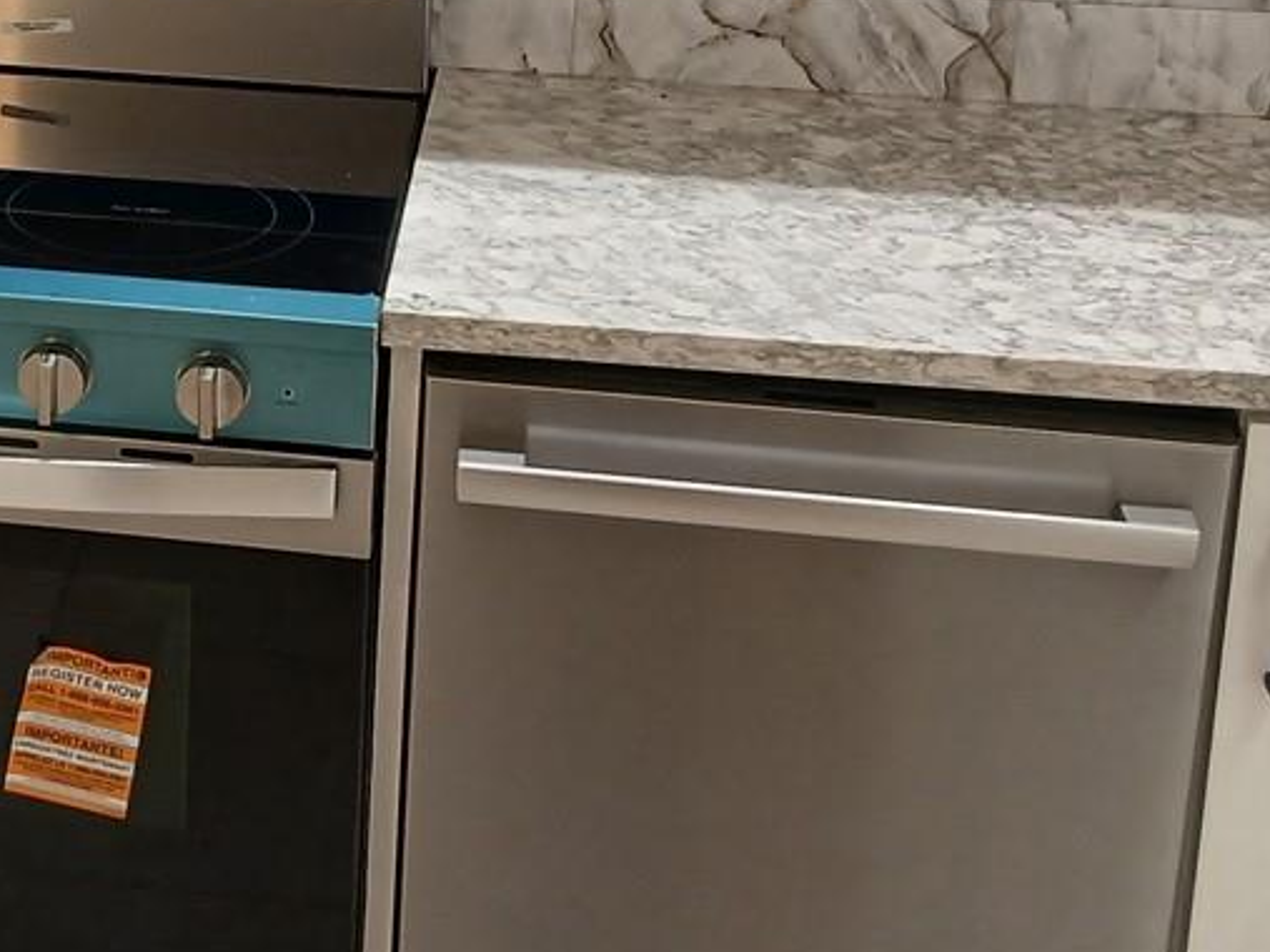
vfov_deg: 17.5
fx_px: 3008
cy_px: -13
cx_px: 30
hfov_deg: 23.0
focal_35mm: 82
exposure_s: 1/60
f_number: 1.8
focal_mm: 3.98
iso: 64
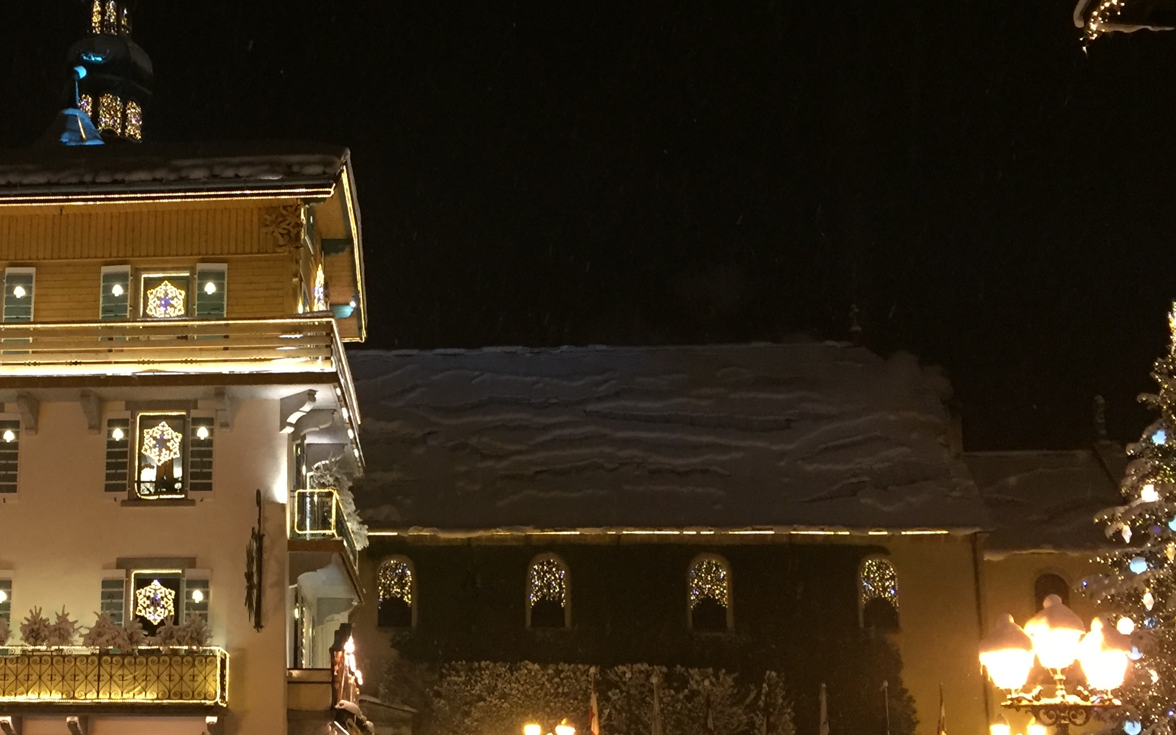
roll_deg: -0.7
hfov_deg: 40.0
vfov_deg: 26.0
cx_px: 310
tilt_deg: +10.8
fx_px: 1570
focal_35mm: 49
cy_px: 548
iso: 200
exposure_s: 1/33
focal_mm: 4.15
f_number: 2.2
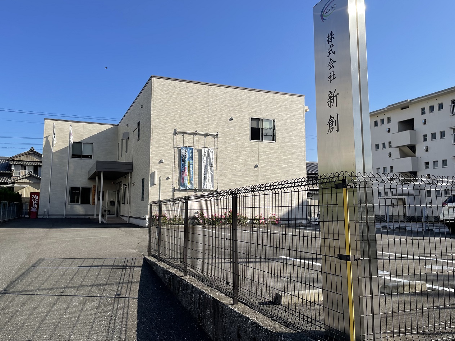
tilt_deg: +8.1
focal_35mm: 29
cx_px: 208
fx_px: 381
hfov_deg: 61.6
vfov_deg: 48.2
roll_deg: -0.1
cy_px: 159
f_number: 1.6
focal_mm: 4.2
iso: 32
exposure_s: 1/3401
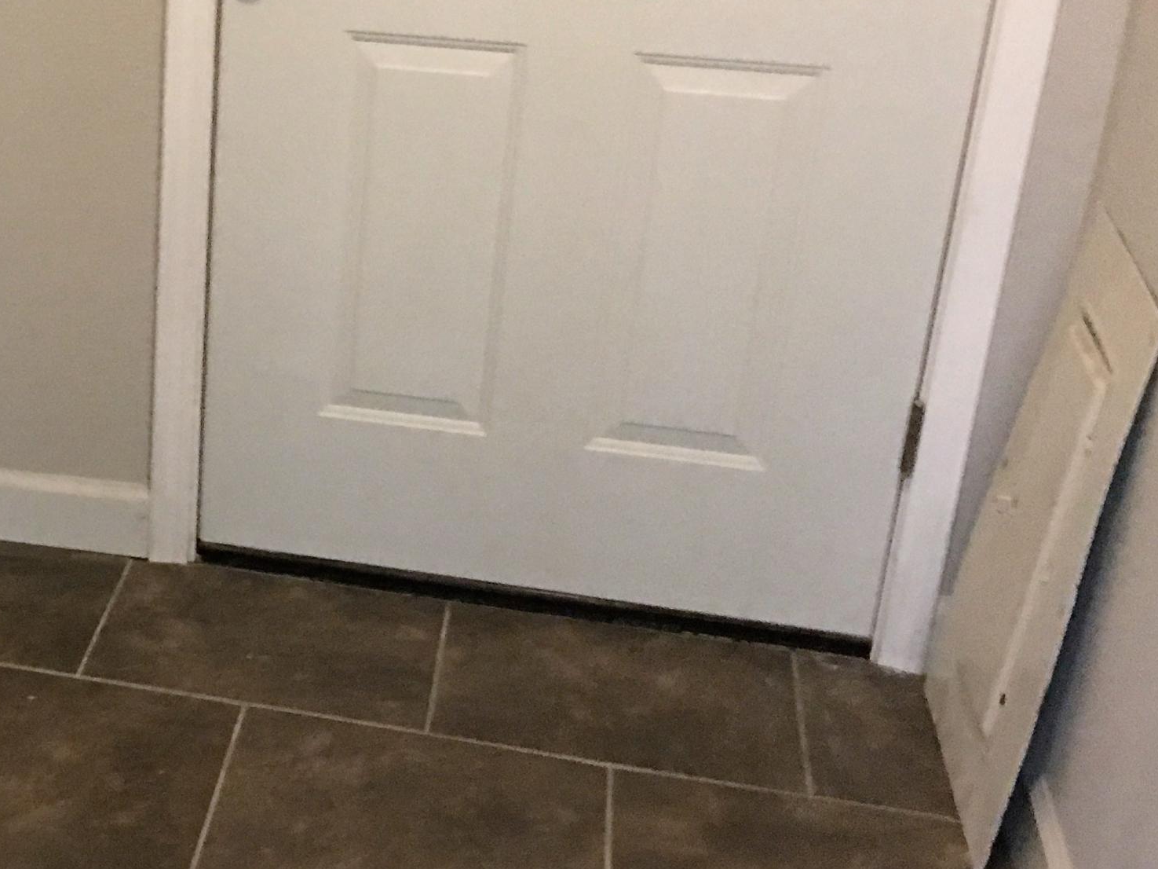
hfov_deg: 31.3
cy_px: 312
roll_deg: -1.0
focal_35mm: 59
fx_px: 1974
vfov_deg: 24.7
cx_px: 128
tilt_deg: -22.2
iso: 160
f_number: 2.2
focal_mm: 4.15
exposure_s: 1/4
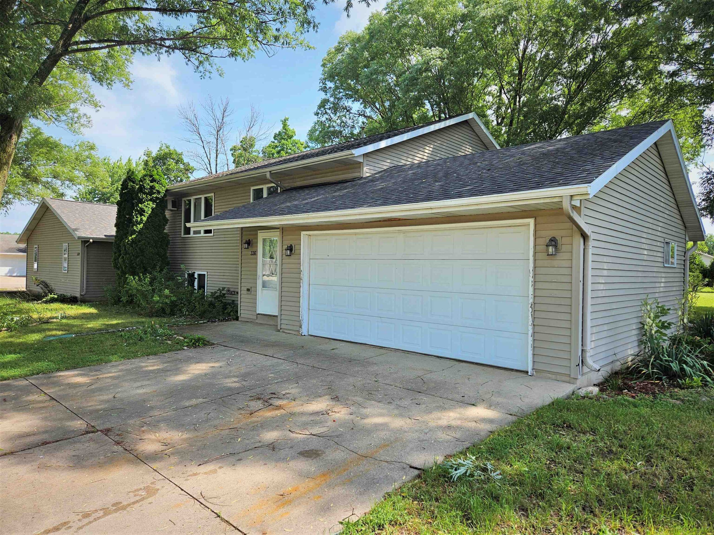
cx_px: 357
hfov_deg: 73.9
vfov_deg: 58.9
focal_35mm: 23
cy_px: 268
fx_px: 474
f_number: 1.8
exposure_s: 1/866
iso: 25
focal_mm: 5.4
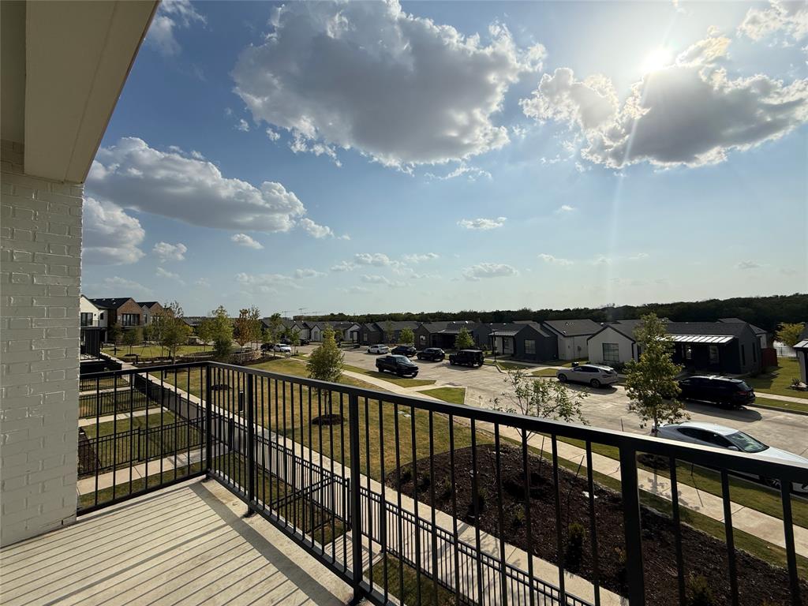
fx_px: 327
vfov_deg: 85.7
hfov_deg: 102.1
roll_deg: +1.1
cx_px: 404
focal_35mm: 14
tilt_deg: +3.8
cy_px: 303
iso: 50
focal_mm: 2.22
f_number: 2.2
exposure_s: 1/6173
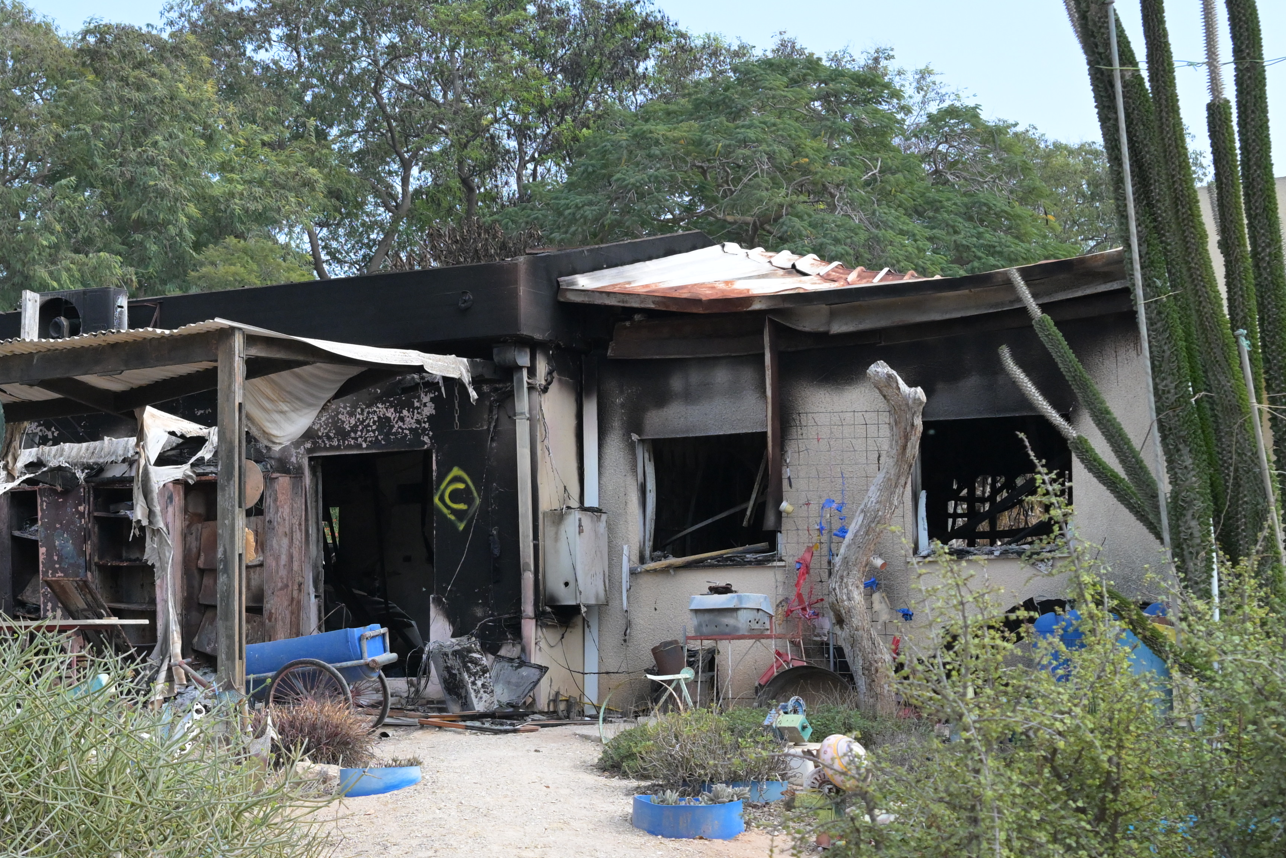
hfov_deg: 26.9
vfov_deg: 18.4
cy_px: 505
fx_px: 2643
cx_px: 292
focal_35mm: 74
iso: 1600
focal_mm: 31
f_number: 4.5
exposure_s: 1/5000
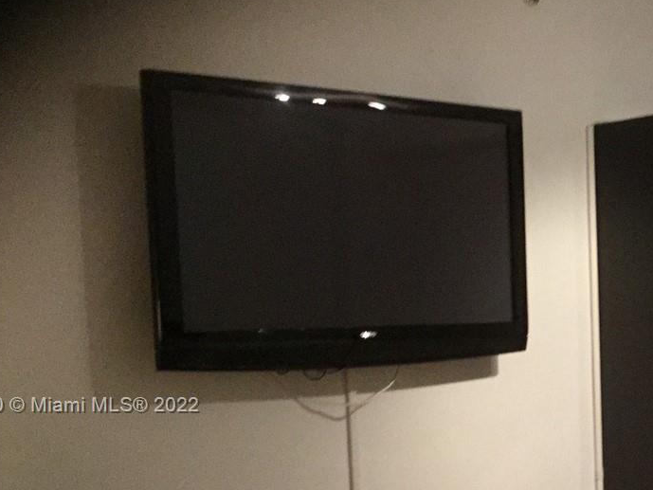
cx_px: 654
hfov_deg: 25.7
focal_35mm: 72
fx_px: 1358
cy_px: 407
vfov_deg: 20.2
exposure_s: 1/30
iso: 250
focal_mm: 3.3
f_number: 2.4
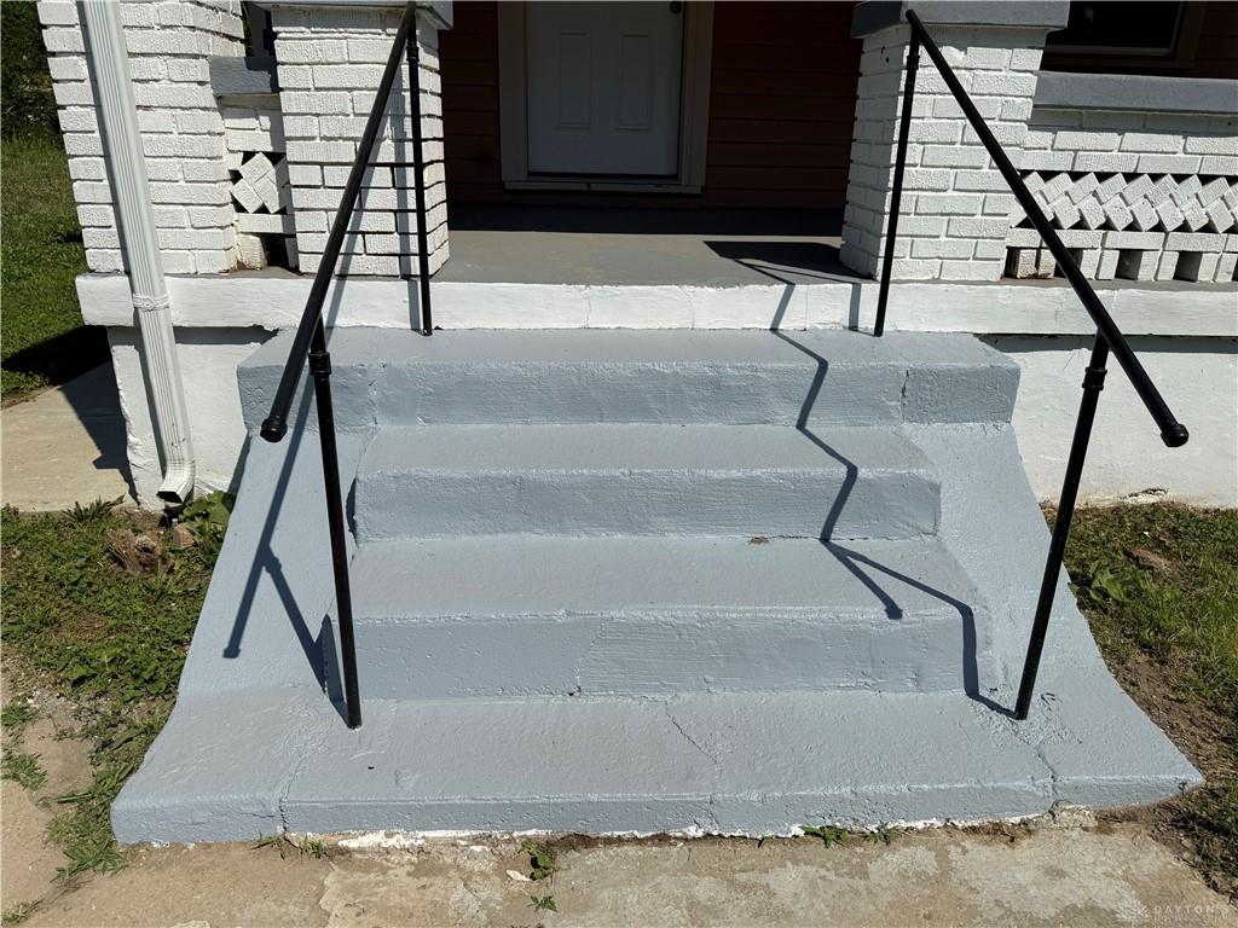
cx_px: 619
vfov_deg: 56.8
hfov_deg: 71.6
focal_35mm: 24
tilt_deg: -19.4
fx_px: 858
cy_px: 464
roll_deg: -1.2
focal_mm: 6.76
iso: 80
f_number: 1.78
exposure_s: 1/11905
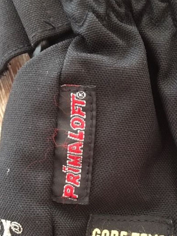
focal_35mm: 36
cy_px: 136
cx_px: 102
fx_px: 245
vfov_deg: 51.1
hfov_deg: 39.6
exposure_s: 1/17
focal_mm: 4.15
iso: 320
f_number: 2.2
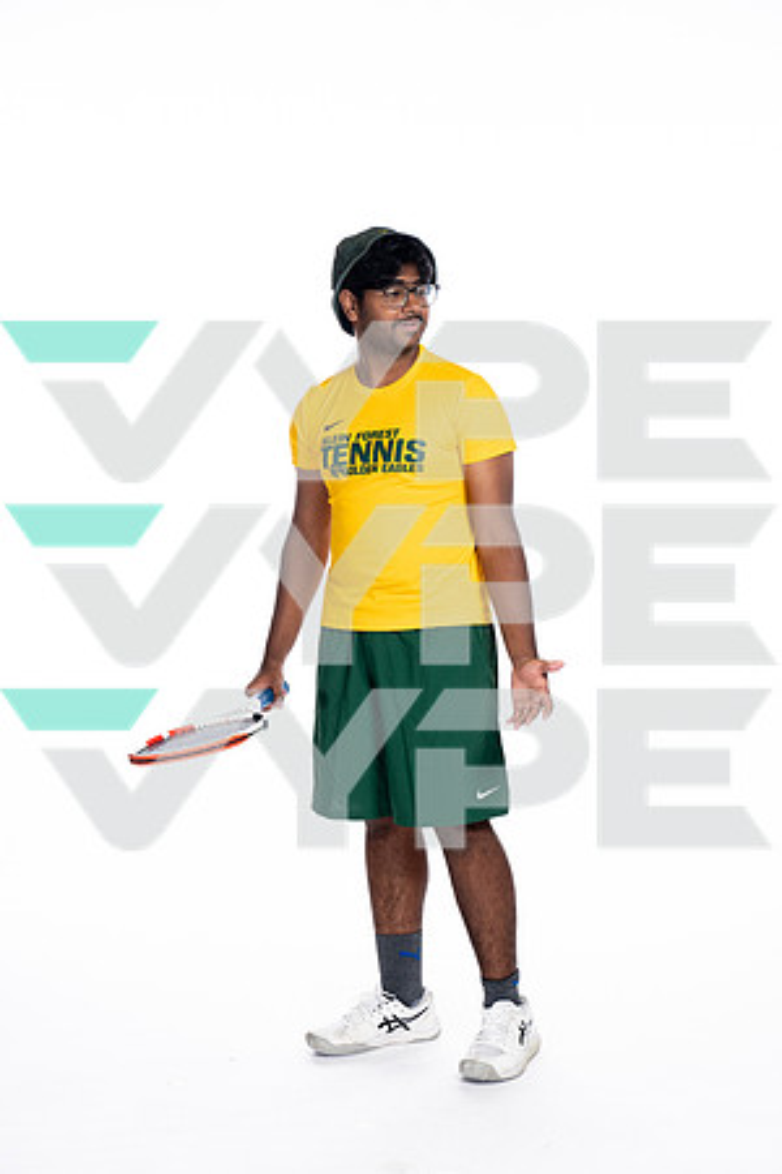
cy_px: 587
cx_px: 391
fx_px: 2281
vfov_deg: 28.8
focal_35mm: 70
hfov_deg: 19.5
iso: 400
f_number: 5.6
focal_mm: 70
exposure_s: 1/250
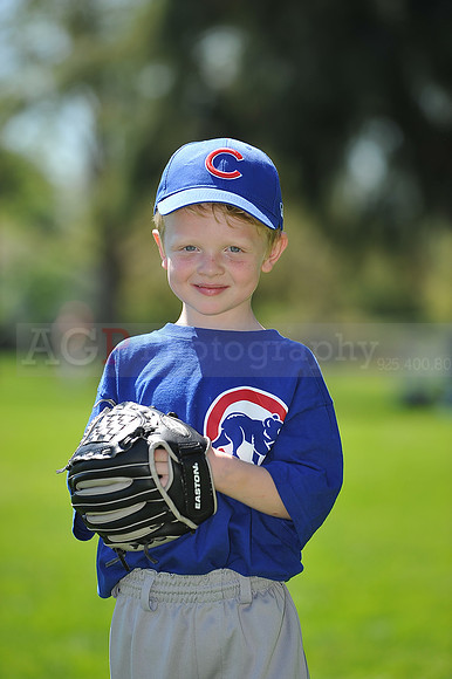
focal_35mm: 200
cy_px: 340
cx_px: 226
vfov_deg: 10.3
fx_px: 3771
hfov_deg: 6.9
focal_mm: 200
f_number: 4.5
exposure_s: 1/800
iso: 200
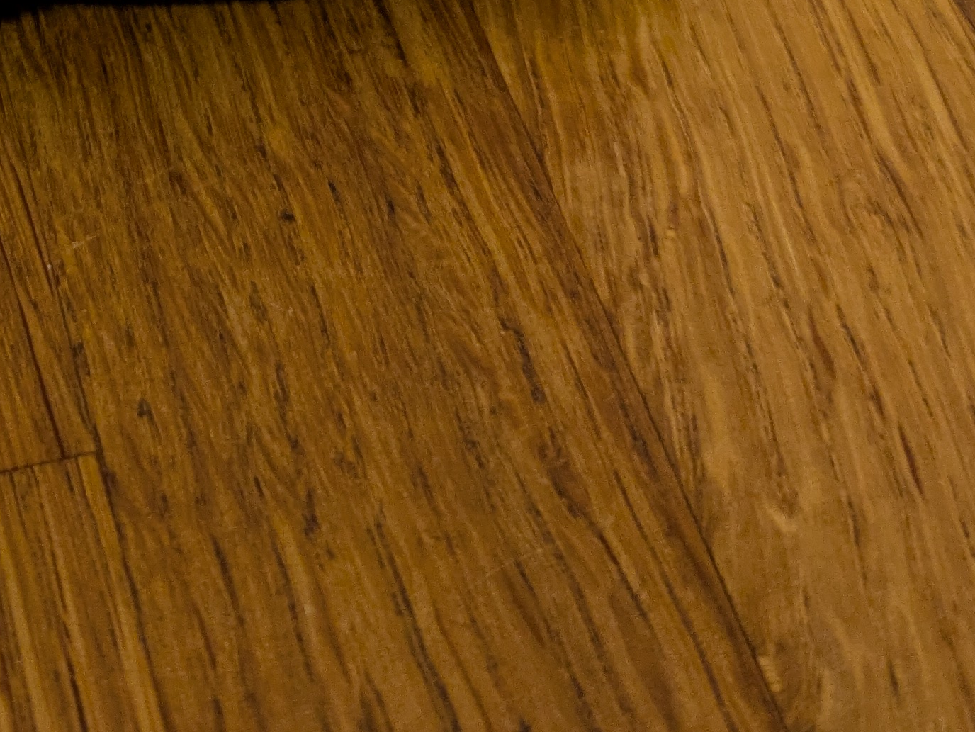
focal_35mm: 84
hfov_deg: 22.6
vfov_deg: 15.8
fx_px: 2367
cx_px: 63
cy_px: -432
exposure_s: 1/50
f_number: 1.89
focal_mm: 5.43
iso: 312
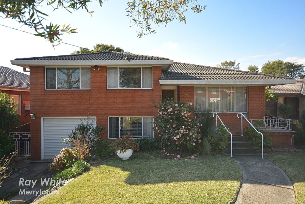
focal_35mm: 15
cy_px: 102
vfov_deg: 77.5
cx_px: 152
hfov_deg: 100.3
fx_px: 127
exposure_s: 1/60
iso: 220
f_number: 4
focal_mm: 10
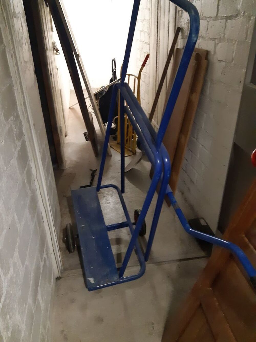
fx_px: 256
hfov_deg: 53.1
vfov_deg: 67.3
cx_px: 128
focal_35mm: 26
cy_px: 171
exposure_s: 1/25
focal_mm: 3.92
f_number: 1.7
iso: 640
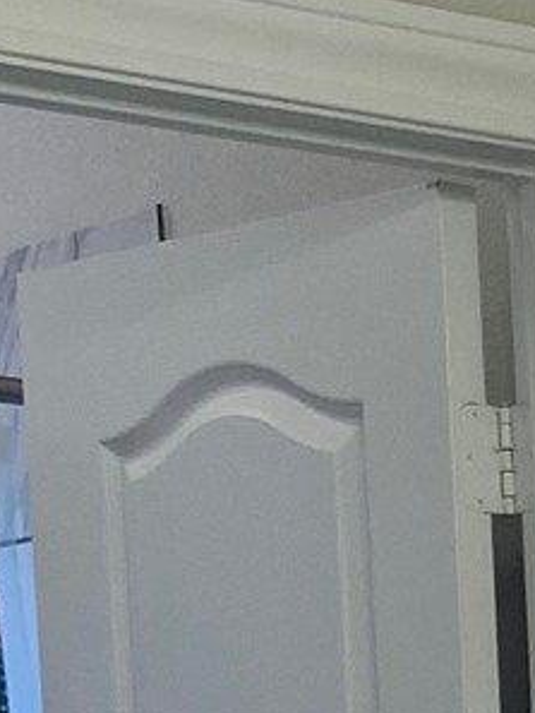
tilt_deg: -4.1
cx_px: 1372
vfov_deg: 10.4
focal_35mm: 179
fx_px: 3686
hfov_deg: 7.6
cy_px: 1265
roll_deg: +1.2
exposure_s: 1/120
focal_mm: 4.25
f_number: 1.8
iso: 80
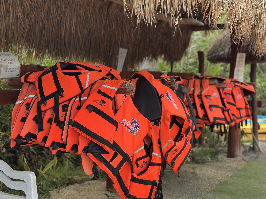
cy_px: 100
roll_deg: +0.2
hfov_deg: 39.7
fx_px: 369
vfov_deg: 30.3
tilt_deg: -3.4
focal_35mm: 48
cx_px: 133
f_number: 1.78
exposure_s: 1/322
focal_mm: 6.86
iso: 80
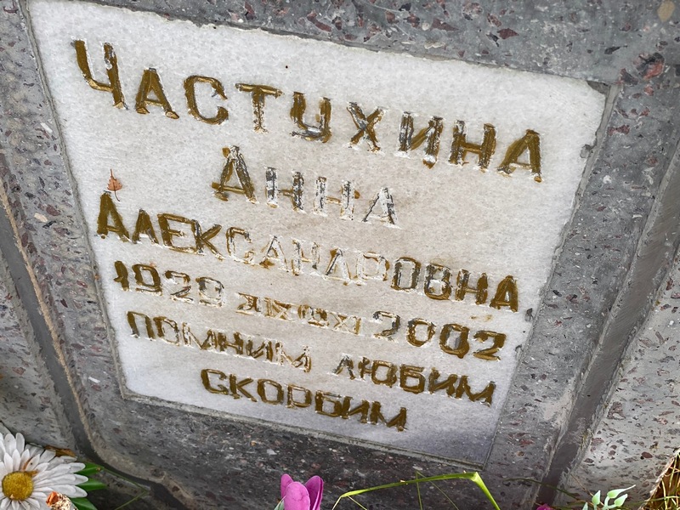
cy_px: 255
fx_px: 1021
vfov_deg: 28.0
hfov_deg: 36.8
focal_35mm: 52
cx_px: 340
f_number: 2
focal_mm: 6
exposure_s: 1/284
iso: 20
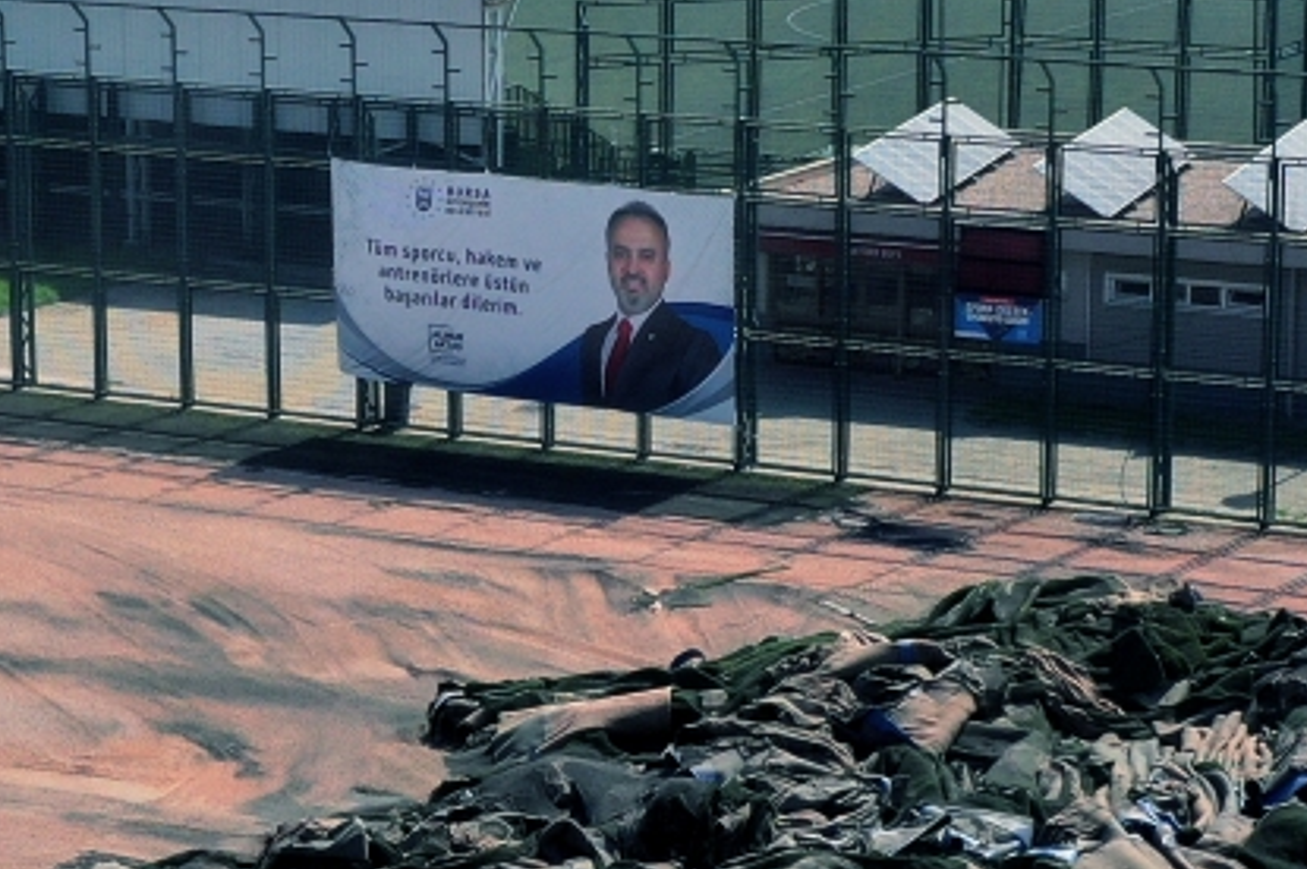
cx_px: 233
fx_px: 4897
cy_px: 707
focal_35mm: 135
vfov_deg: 10.1
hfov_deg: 15.1
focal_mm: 10.26
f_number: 5.6
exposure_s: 1/500
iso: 100
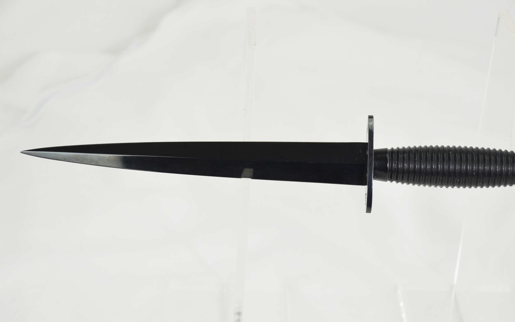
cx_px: 257
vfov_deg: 14.7
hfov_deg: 23.3
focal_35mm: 89
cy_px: 171
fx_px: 1249
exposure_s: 1/320
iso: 400
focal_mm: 58
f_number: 5
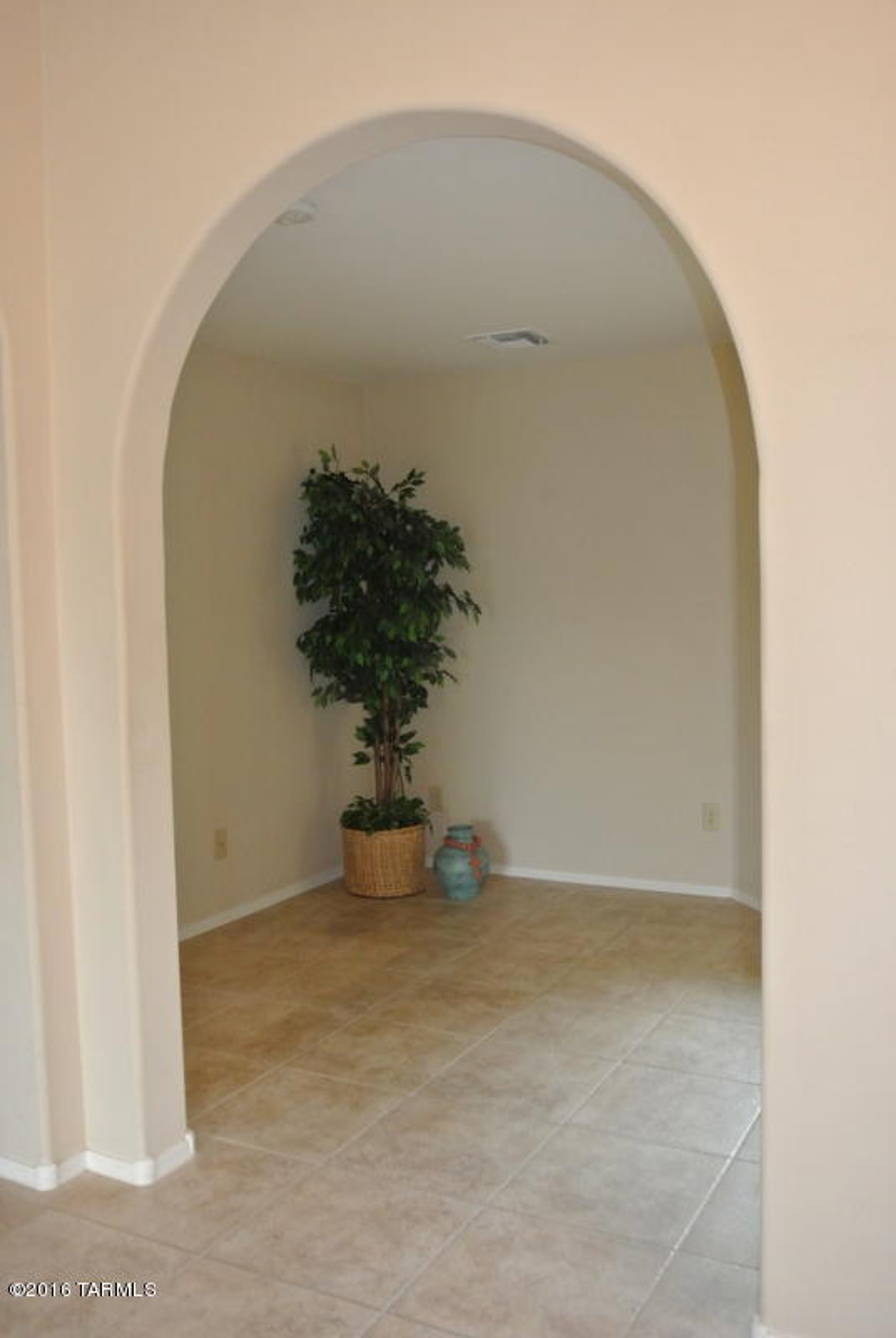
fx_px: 1153
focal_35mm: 31
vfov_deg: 60.2
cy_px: 669
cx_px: 448
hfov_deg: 42.5
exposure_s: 1/60
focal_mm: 11.8
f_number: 3.8
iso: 800
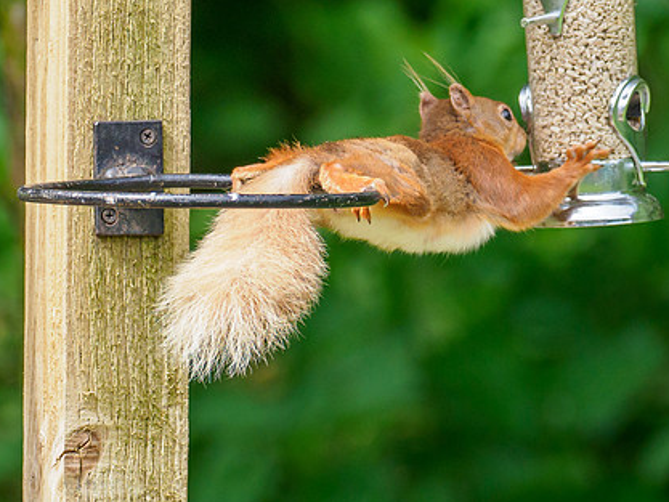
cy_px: 154
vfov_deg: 1.0
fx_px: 29655
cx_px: 464
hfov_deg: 1.3
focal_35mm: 1534
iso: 320
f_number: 4
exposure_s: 1/640
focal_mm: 300
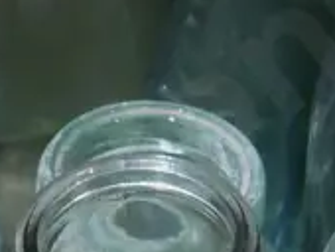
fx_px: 3150
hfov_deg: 6.1
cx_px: -26
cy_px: 296
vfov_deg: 4.6
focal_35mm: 325
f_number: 5.3
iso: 1250
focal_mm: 27
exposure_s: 1/60
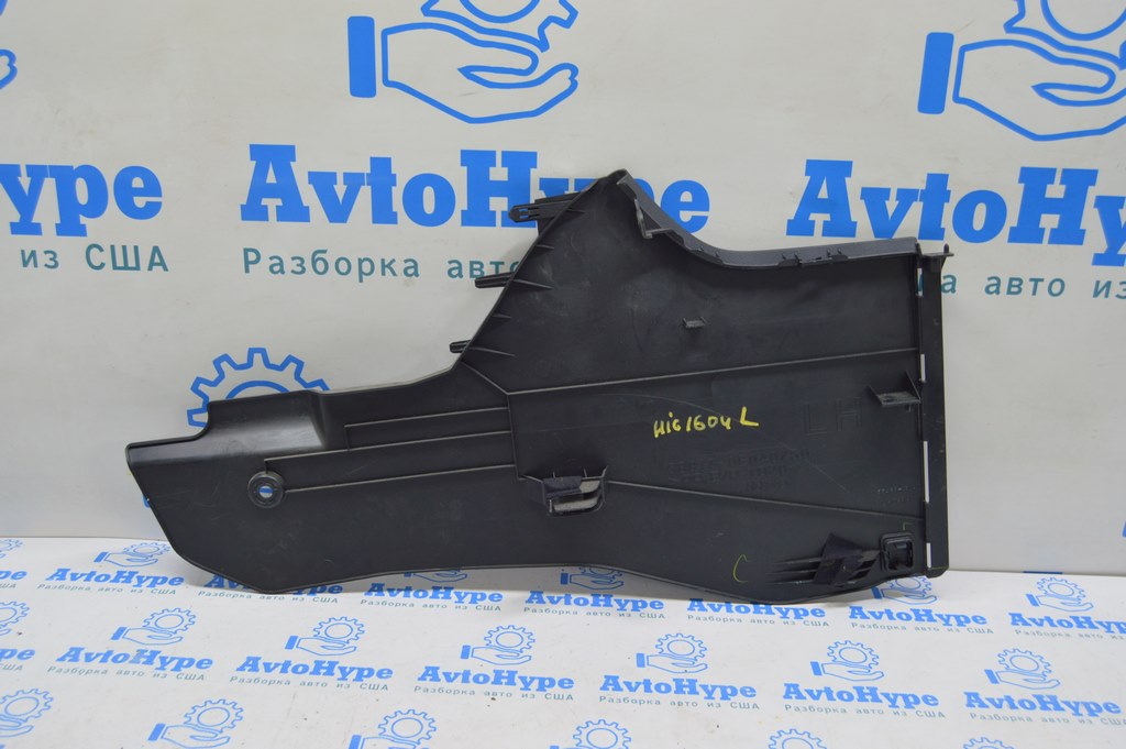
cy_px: 374
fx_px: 1078
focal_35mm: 34
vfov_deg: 38.3
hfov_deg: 55.1
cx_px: 563
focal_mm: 23
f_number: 5.6
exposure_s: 1/20
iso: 400
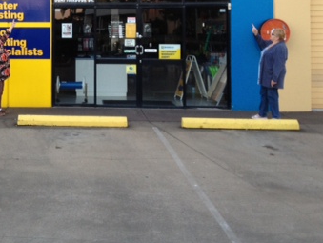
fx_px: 616
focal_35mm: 66
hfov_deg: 28.4
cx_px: 43
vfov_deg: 21.7
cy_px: 17
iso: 64
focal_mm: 4.28
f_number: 2.4
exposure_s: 1/40
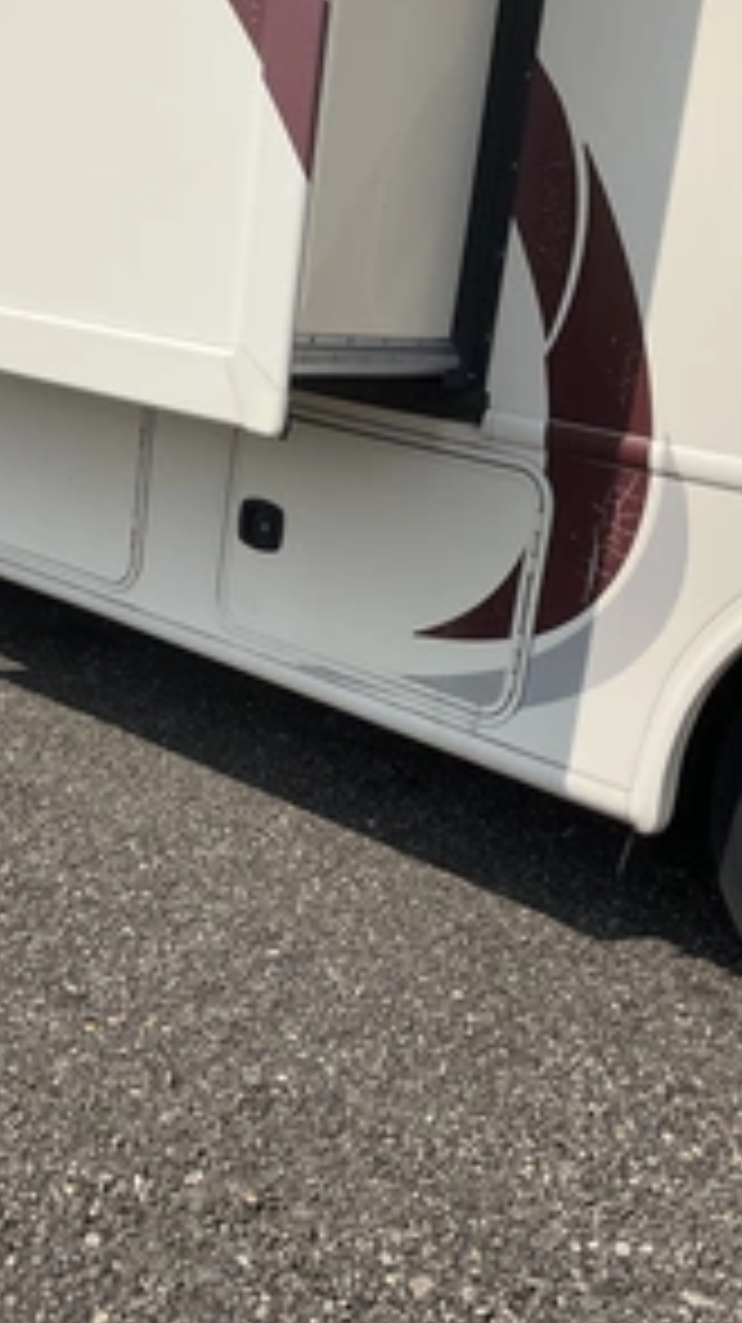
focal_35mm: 43
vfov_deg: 47.4
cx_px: 265
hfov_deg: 27.5
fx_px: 1507
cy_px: 662
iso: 25
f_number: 1.8
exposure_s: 1/3322
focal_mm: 3
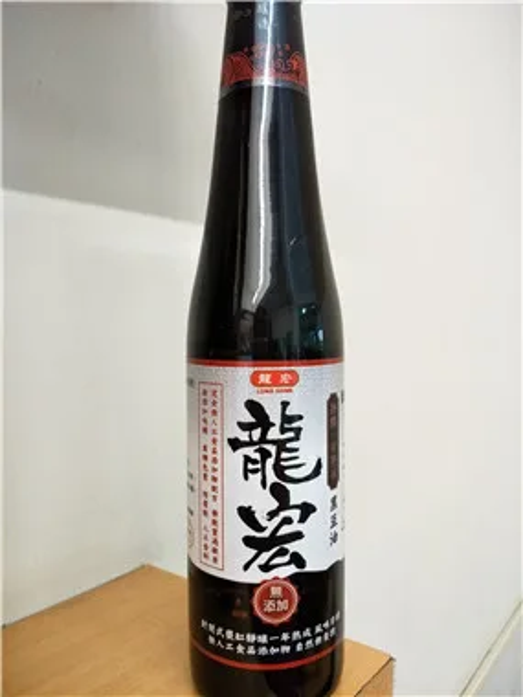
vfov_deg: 71.6
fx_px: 483
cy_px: 348
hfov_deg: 56.8
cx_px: 262
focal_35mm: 24
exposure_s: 1/30
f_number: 1.7
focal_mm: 4.1
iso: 222
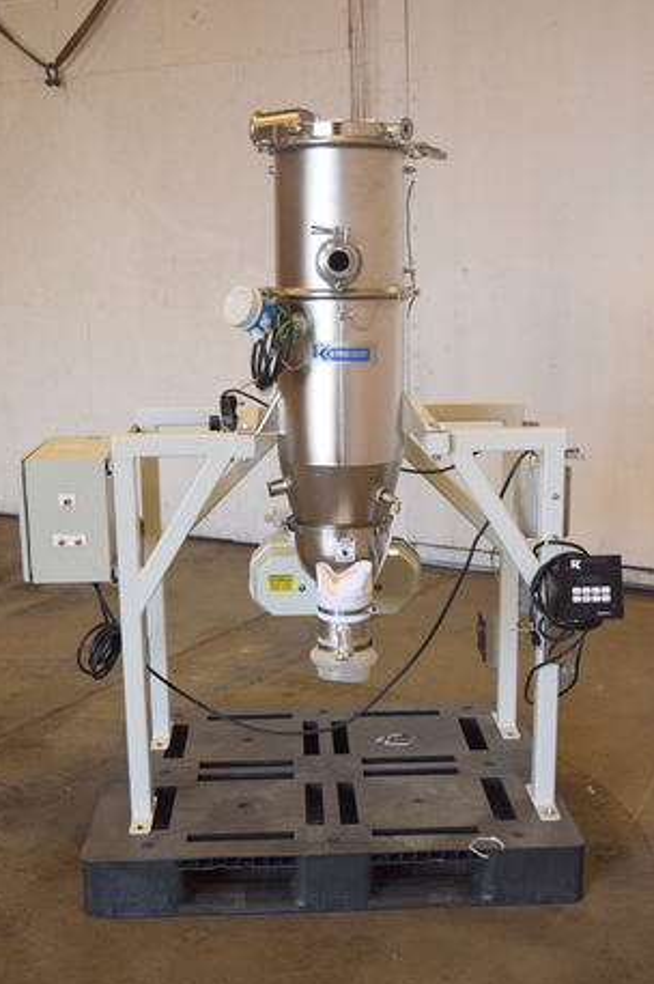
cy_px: 534
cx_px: 347
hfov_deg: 29.2
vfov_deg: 42.7
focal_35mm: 46
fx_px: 1255
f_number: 4.5
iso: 400
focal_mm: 28
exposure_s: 1/80
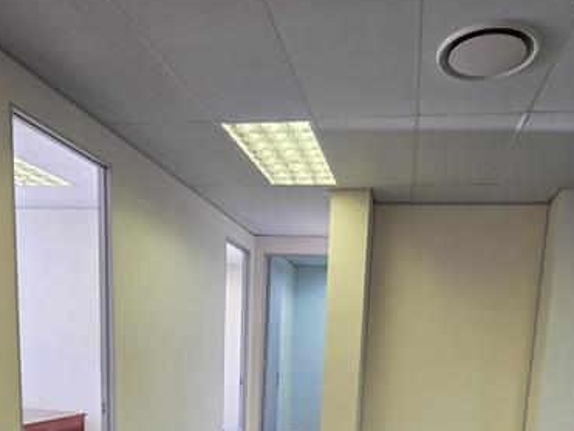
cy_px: 416
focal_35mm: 28
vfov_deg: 43.8
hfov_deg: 63.2
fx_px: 465
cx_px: 323
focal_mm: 2.2
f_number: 1.9
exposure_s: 1/100
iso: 125
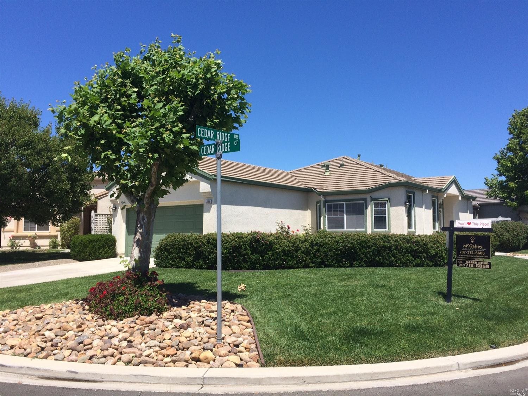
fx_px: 442
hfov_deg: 61.7
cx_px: 264
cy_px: 198
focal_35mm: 29
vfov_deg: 48.2
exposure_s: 1/2283
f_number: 2.2
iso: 32
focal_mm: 4.15
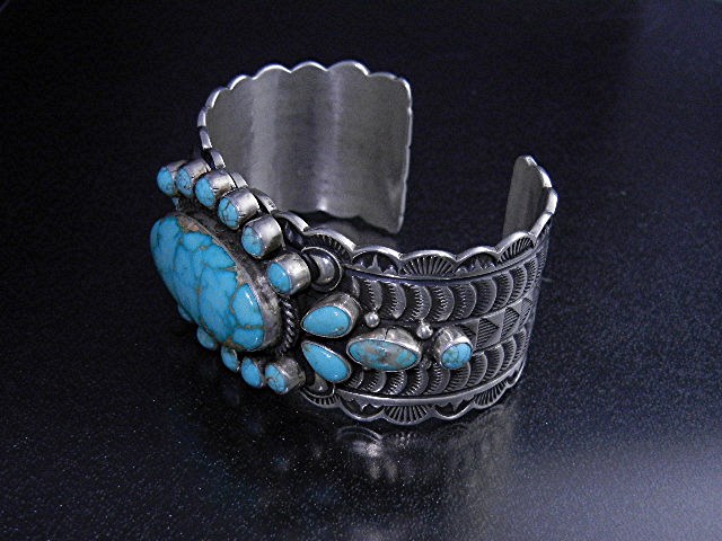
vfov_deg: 28.0
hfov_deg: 36.8
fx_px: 1085
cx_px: 361
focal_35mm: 52
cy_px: 270
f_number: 7.8
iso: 800
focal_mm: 9.3
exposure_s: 1/30
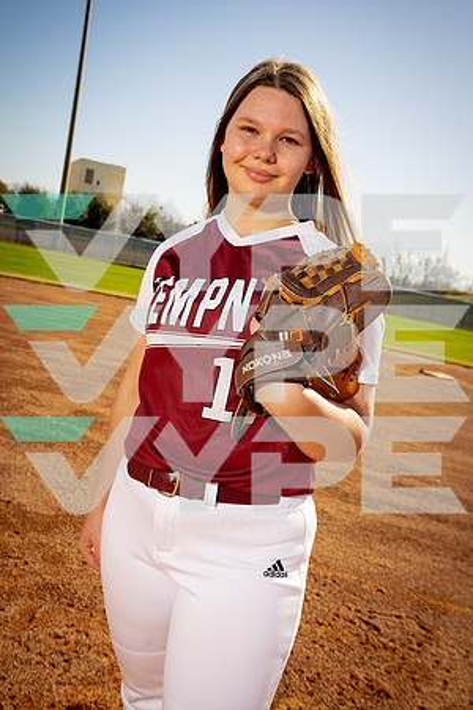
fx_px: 729
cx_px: 236
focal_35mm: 37
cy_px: 355
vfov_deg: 51.9
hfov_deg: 35.9
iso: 100
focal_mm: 37
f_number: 7.1
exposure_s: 1/250
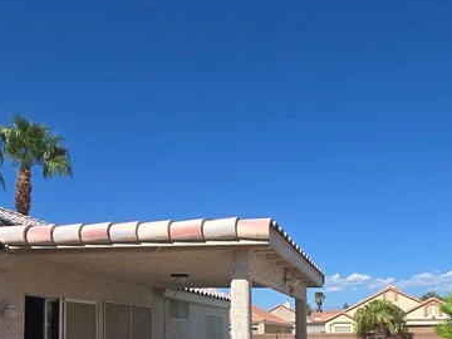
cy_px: 313
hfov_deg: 49.8
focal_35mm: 37
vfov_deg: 36.0
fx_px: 483
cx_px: 276
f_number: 2.2
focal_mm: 2.2
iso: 50
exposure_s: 1/3483
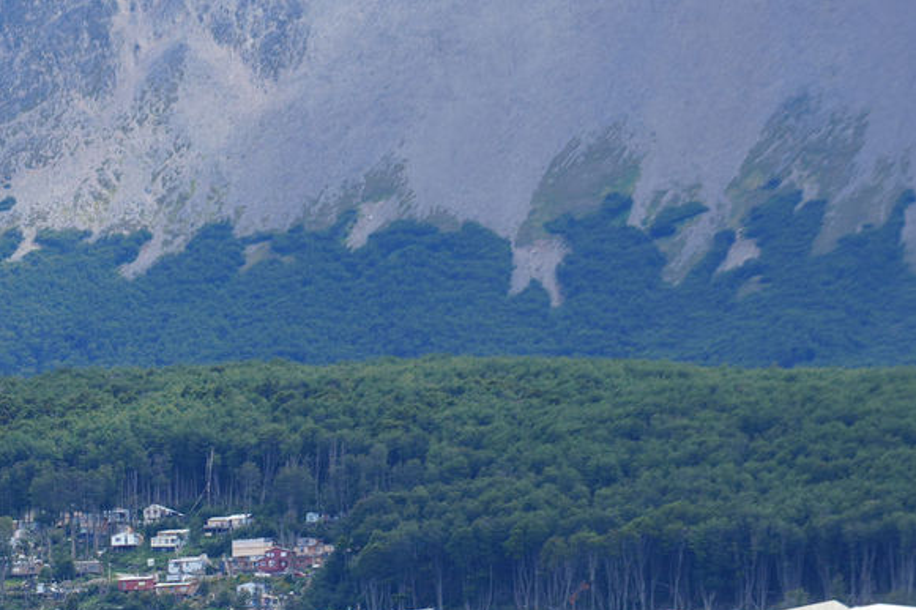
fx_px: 7351
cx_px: -38
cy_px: 689
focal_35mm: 289
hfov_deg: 7.1
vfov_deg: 4.7
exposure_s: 1/200
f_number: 6.3
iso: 100
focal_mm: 105
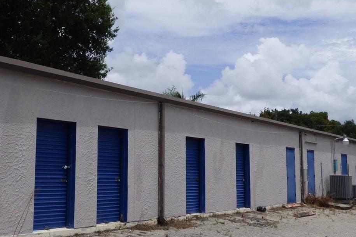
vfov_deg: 22.6
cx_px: 137
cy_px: 85
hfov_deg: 33.3
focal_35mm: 60
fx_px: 593
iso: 100
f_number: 4
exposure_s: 1/2000
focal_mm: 5.97
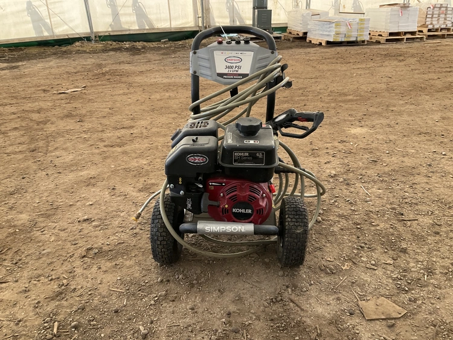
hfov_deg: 61.6
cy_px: 170
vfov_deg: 48.3
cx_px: 226
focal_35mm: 29
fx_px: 380
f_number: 1.8
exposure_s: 1/122
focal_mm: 3
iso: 32
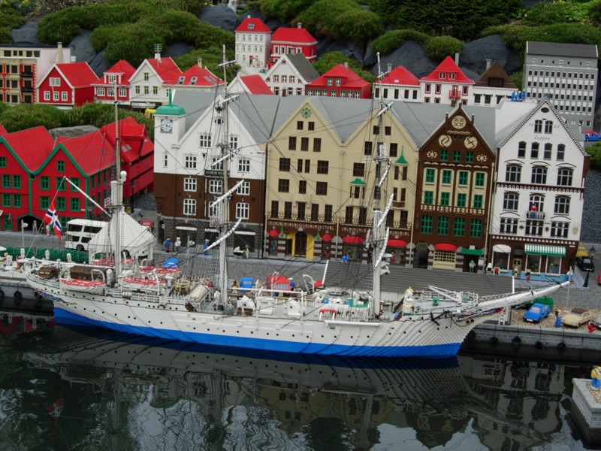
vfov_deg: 28.6
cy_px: 226
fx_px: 885
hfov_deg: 37.5
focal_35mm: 51
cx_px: 300
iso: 64
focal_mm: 10.6
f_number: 3.2
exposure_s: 1/609
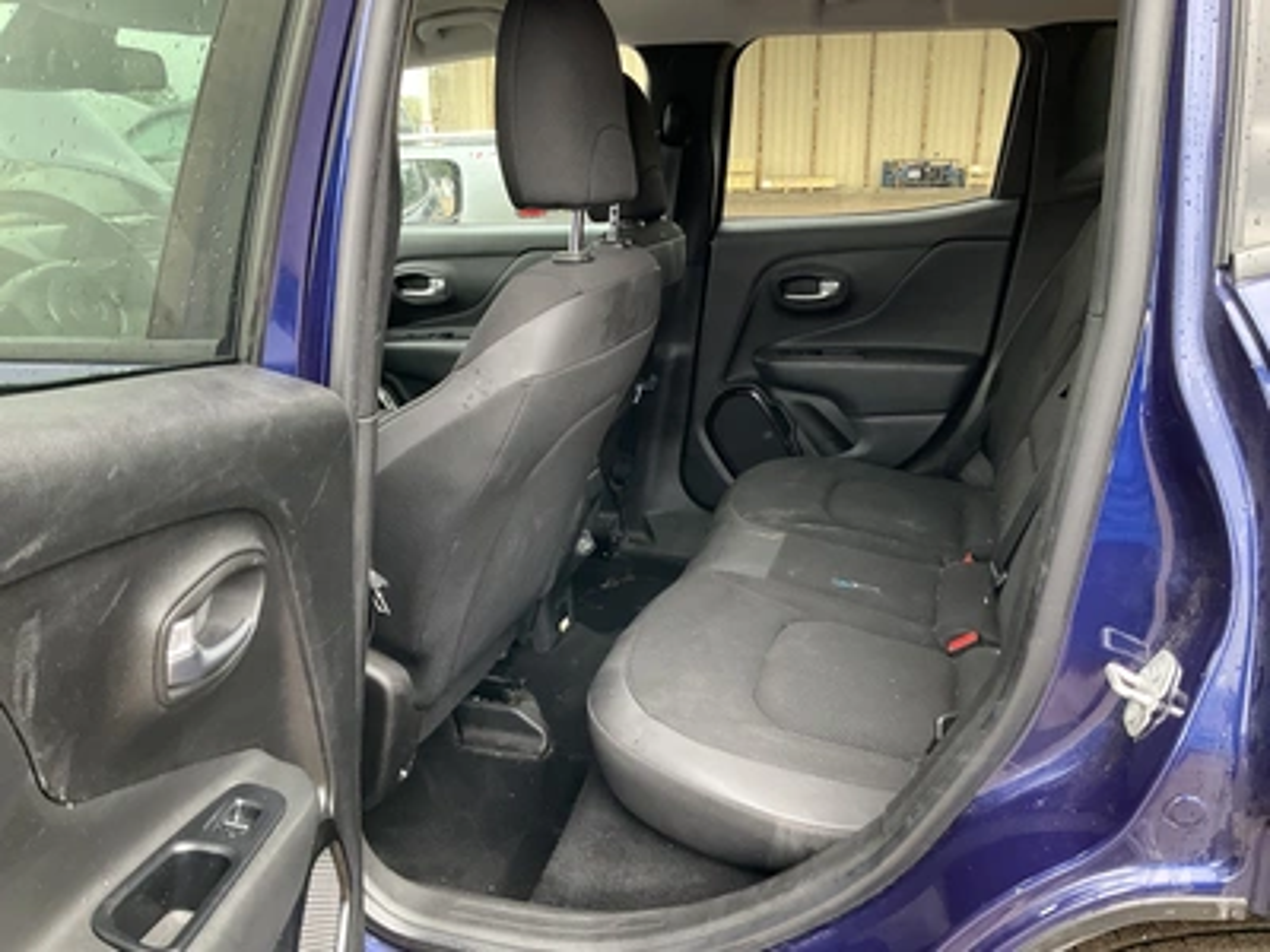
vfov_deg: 48.2
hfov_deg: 61.7
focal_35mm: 29
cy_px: 476
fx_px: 1064
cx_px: 635
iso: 100
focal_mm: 3
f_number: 1.8
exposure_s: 1/60
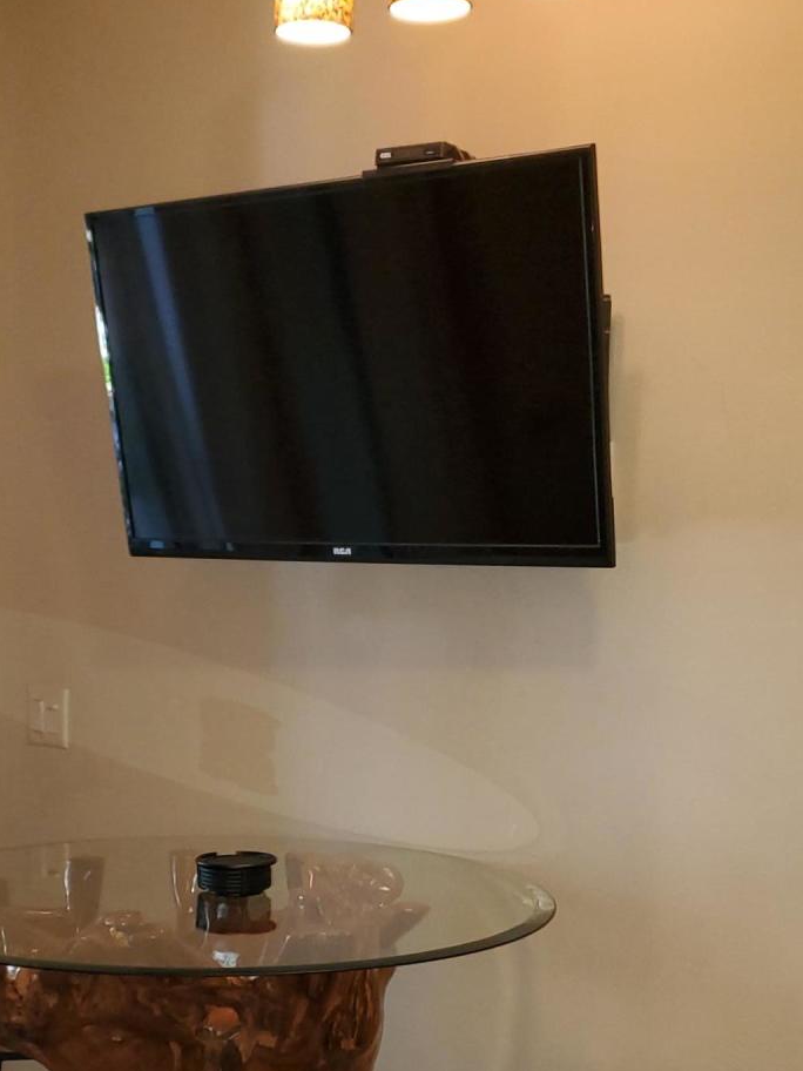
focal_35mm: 57
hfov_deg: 25.6
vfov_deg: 33.3
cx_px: 295
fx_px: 1763
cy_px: 768
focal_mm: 4.3
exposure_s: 1/24
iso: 125
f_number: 1.5
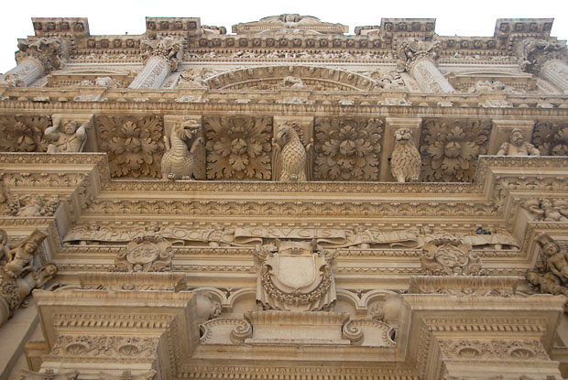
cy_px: 190
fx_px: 569
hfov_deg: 53.1
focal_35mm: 36
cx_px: 284
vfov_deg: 37.0
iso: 100
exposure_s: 1/160
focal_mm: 24
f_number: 3.8
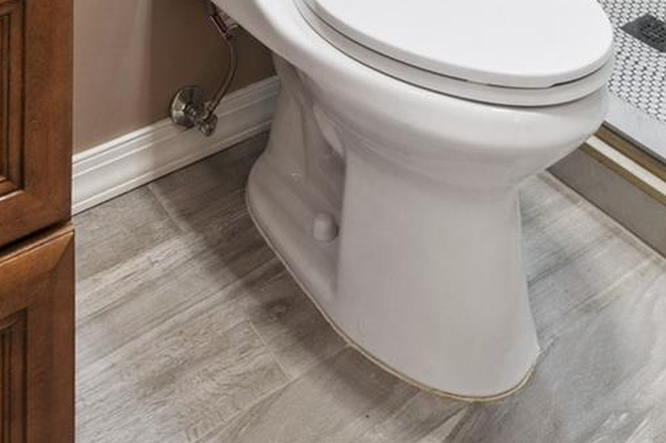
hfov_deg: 40.4
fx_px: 906
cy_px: -448
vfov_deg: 18.2
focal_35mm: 49
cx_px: 324
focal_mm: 12
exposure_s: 1/3.33
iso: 200
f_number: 10
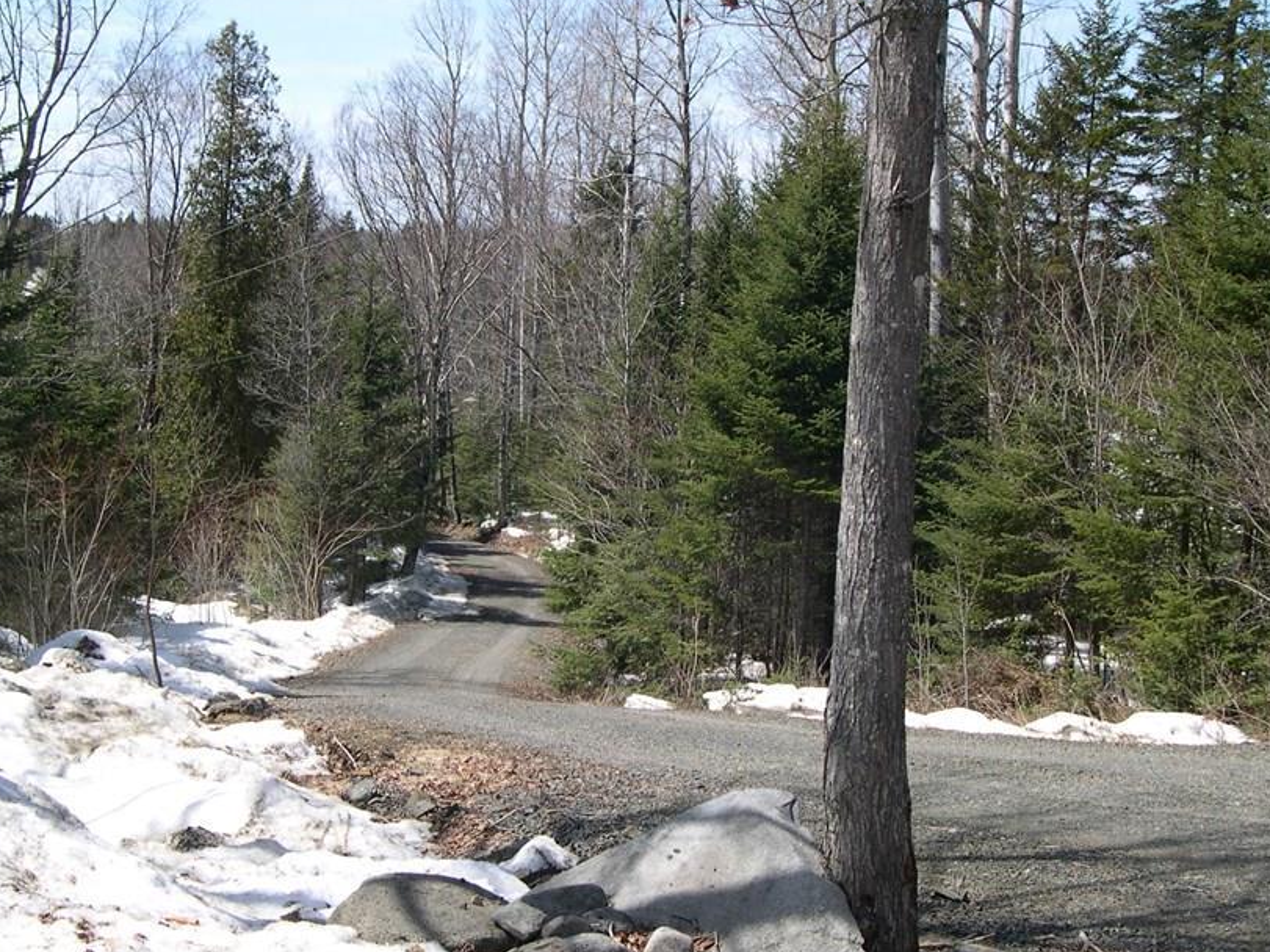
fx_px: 1761
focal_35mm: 48
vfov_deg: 30.3
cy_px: 506
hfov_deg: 39.7
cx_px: 601
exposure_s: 1/138
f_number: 7.6
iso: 100
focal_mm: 8
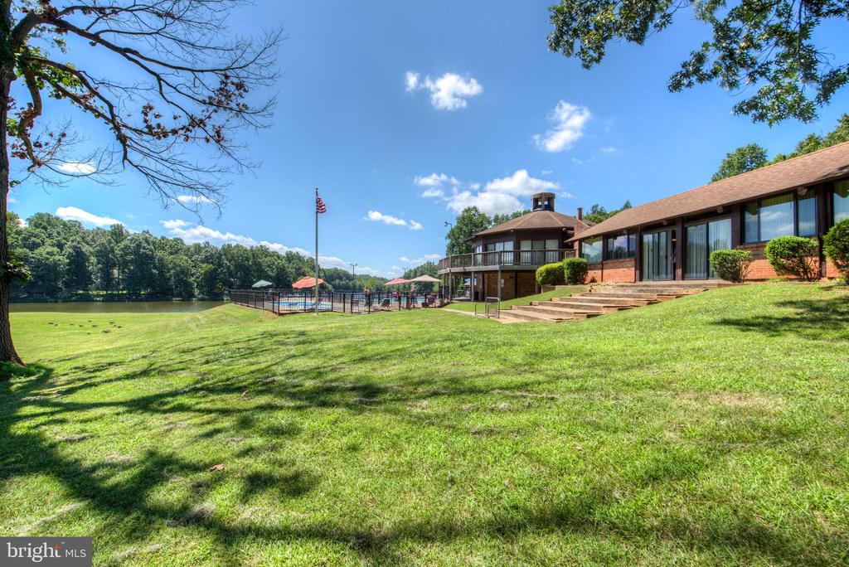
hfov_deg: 104.2
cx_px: 424
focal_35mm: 14
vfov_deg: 81.3
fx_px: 330
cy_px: 284
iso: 200
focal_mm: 14
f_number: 11
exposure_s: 1/400
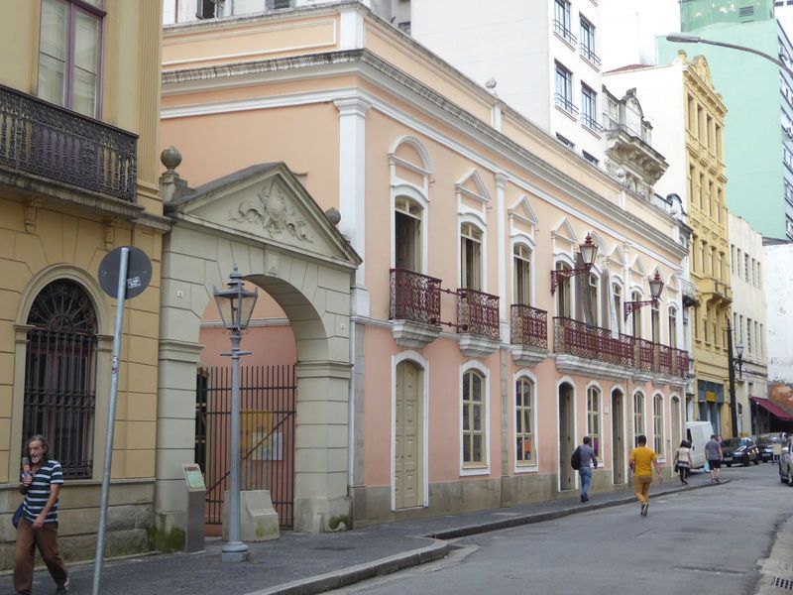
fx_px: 1214
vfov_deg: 27.5
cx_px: 396
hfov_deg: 36.2
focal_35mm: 53
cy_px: 298
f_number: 4.1
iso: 160
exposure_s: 1/160
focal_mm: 9
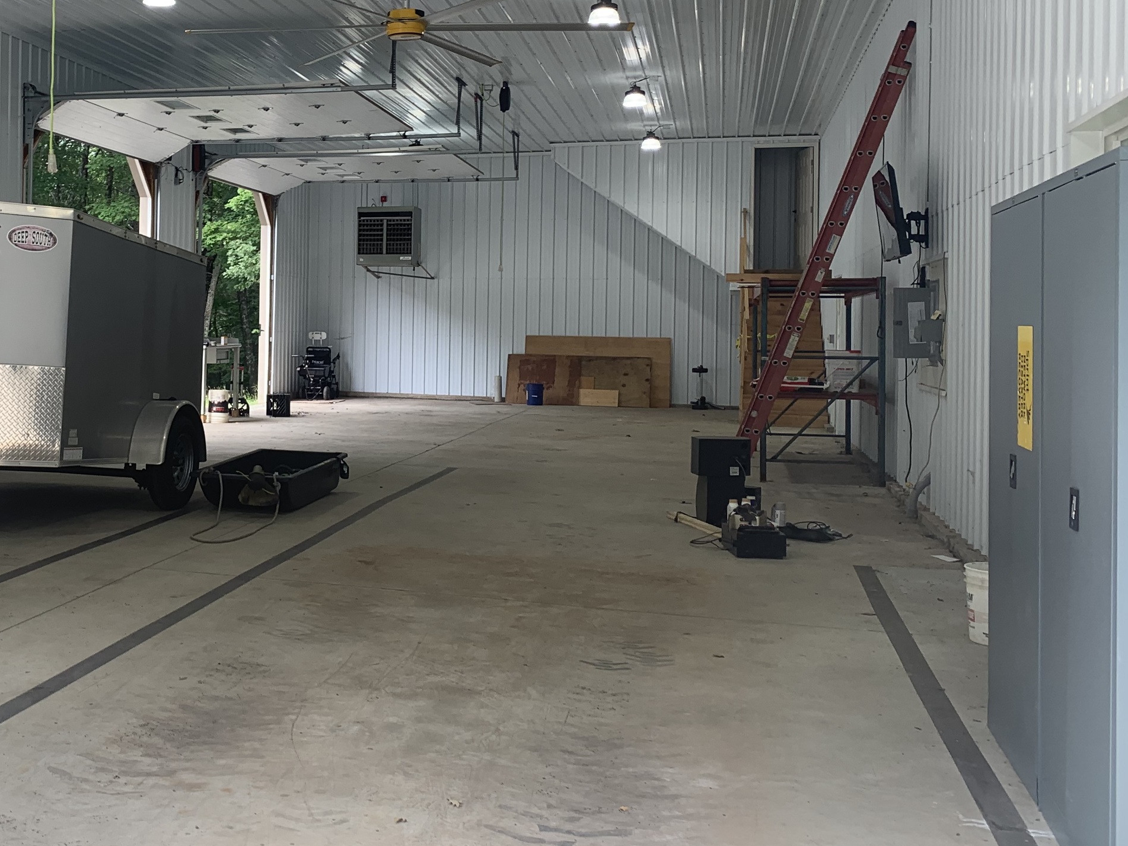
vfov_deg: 34.2
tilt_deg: +0.8
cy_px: 327
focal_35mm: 42
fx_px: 1368
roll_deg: -0.9
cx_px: 257
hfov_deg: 43.1
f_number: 1.8
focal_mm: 4.25
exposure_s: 1/149
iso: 25
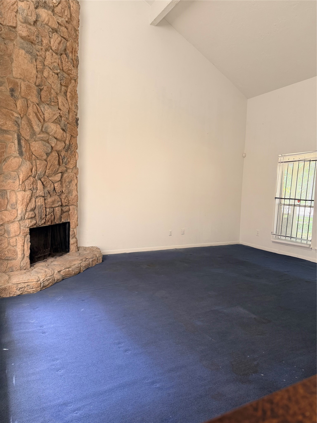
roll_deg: -2.2
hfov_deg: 56.8
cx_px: 158
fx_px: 293
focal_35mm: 24
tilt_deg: -5.8
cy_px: 212
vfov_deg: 71.6
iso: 160
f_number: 1.78
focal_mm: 6.76
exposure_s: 1/120
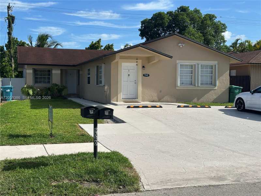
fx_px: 362
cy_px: 98
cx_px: 130
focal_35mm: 48
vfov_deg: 30.3
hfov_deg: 39.7
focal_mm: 6.86
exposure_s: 1/5556
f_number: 1.78
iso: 64
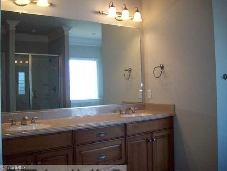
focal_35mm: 37
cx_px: 114
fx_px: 243
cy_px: 86
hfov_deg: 50.1
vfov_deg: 38.7
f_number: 2.8
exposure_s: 1/73.9
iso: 160
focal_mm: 6.2
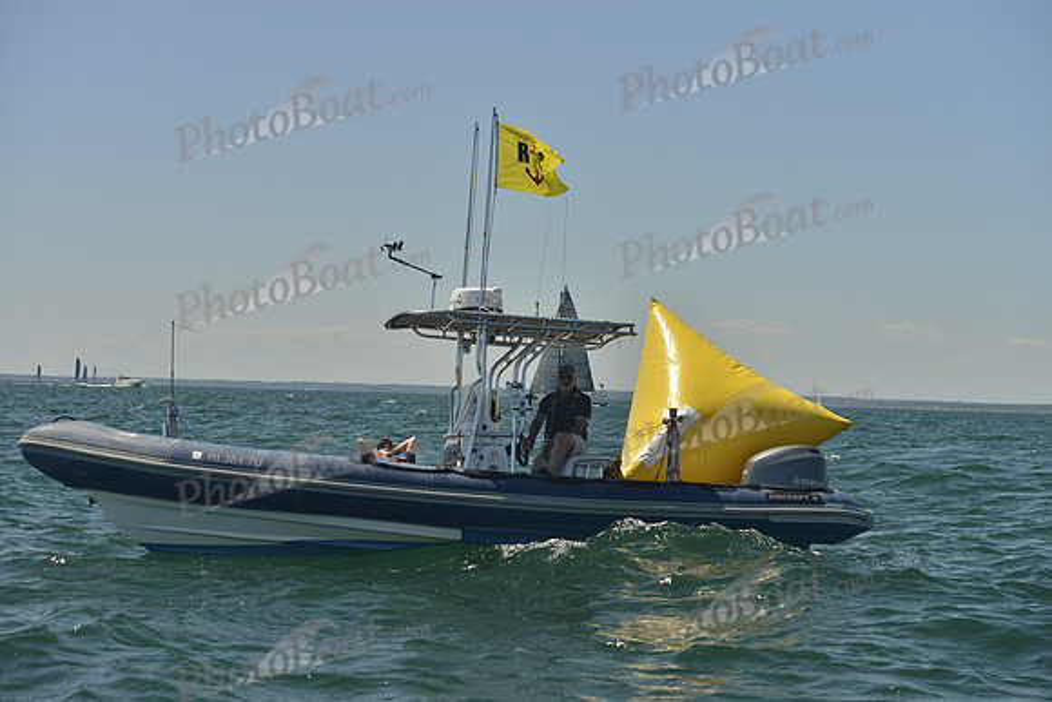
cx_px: 526
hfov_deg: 28.8
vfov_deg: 19.5
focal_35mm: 70
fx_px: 2046
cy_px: 351
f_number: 5.6
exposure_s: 1/1600
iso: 400
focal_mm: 70
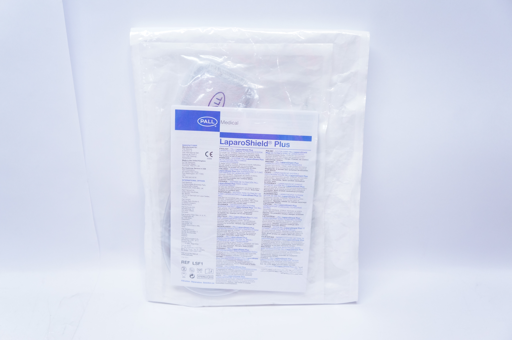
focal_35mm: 36
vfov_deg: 36.8
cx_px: 256
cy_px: 170
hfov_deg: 53.2
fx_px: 511
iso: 800
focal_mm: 24
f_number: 4
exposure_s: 1/125
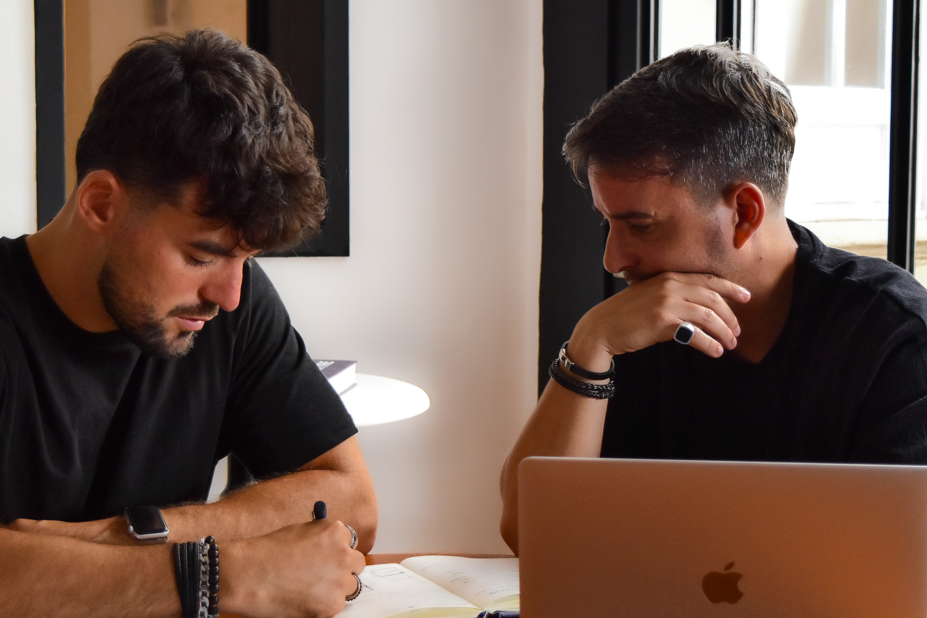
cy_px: 315
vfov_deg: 18.7
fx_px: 1880
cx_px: 388
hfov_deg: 27.7
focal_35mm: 73
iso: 800
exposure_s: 1/400
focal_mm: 34
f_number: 4.5
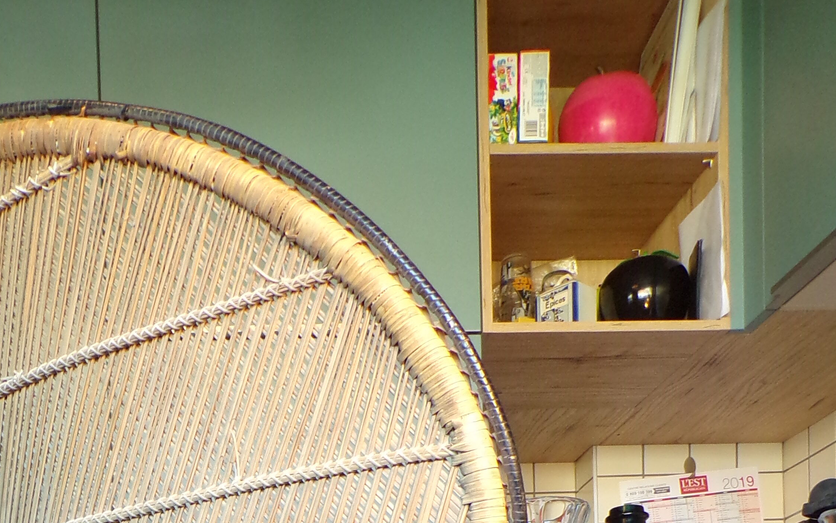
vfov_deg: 20.3
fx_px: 1185
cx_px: 197
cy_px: 847
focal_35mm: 52
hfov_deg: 37.8
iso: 200
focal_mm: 4.3
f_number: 3
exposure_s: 1/30
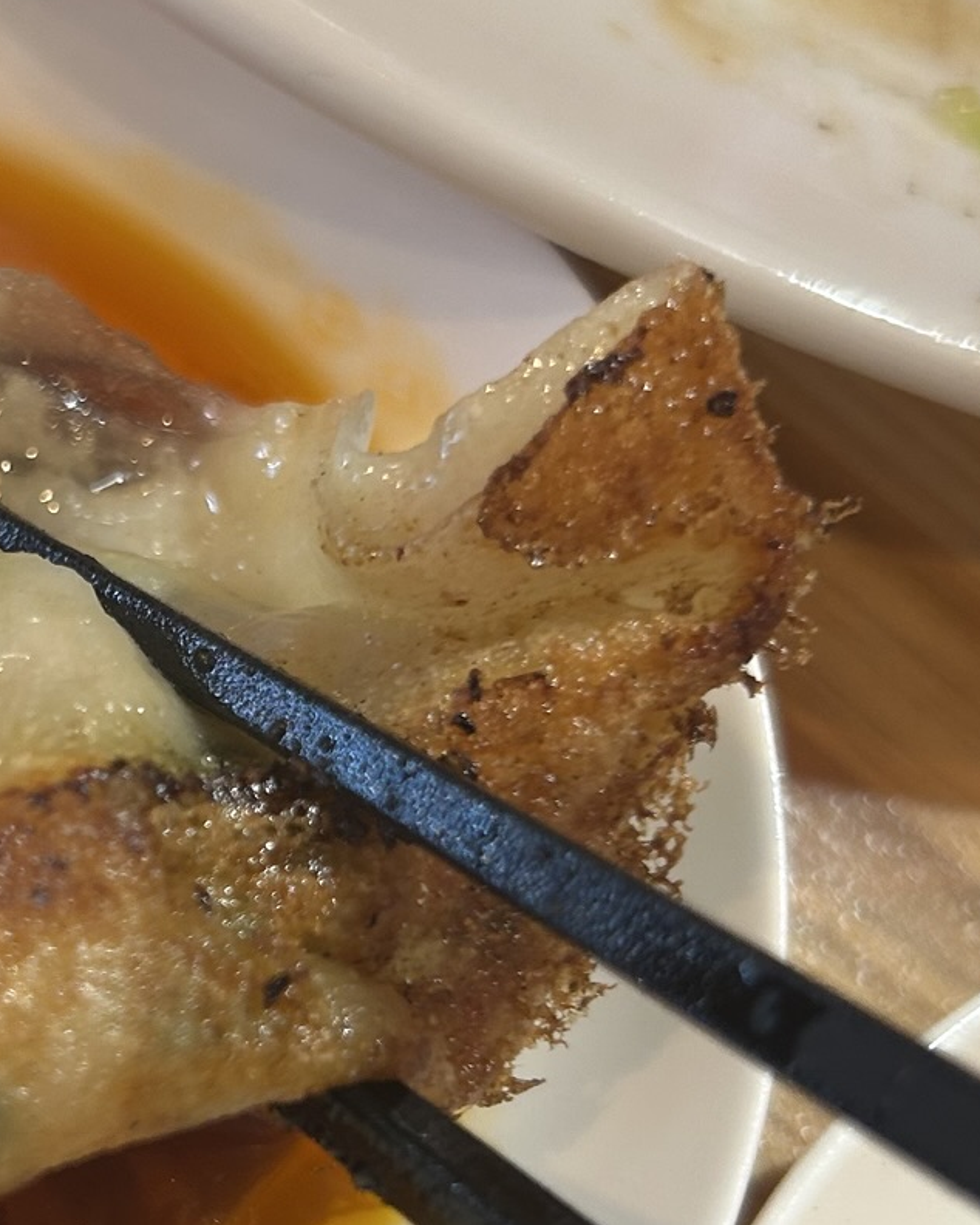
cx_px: 100
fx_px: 2321
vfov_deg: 29.5
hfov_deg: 23.2
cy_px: 709
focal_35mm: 64
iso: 125
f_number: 1.5
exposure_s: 1/50
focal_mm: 5.7
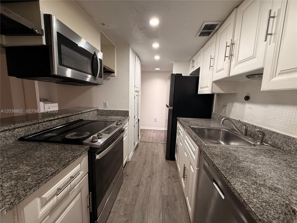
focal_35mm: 14
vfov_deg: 85.7
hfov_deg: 102.1
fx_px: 120
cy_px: 112
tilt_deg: -8.2
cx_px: 148
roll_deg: -1.7
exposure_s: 1/120
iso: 320
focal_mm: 2.22
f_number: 2.2
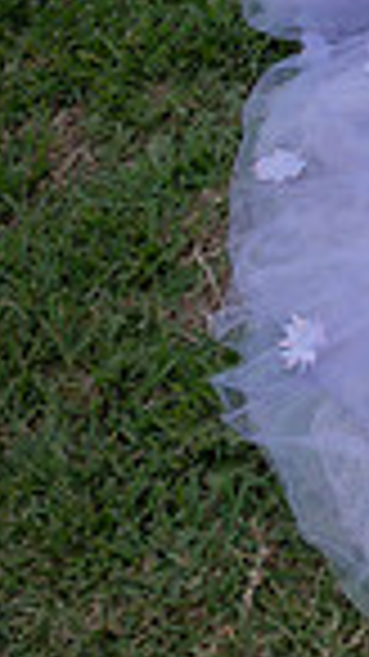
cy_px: 25
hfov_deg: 9.3
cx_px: 1287
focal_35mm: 83
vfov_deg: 24.6
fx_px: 1445
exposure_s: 1/800
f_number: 2.8
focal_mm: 20
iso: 125
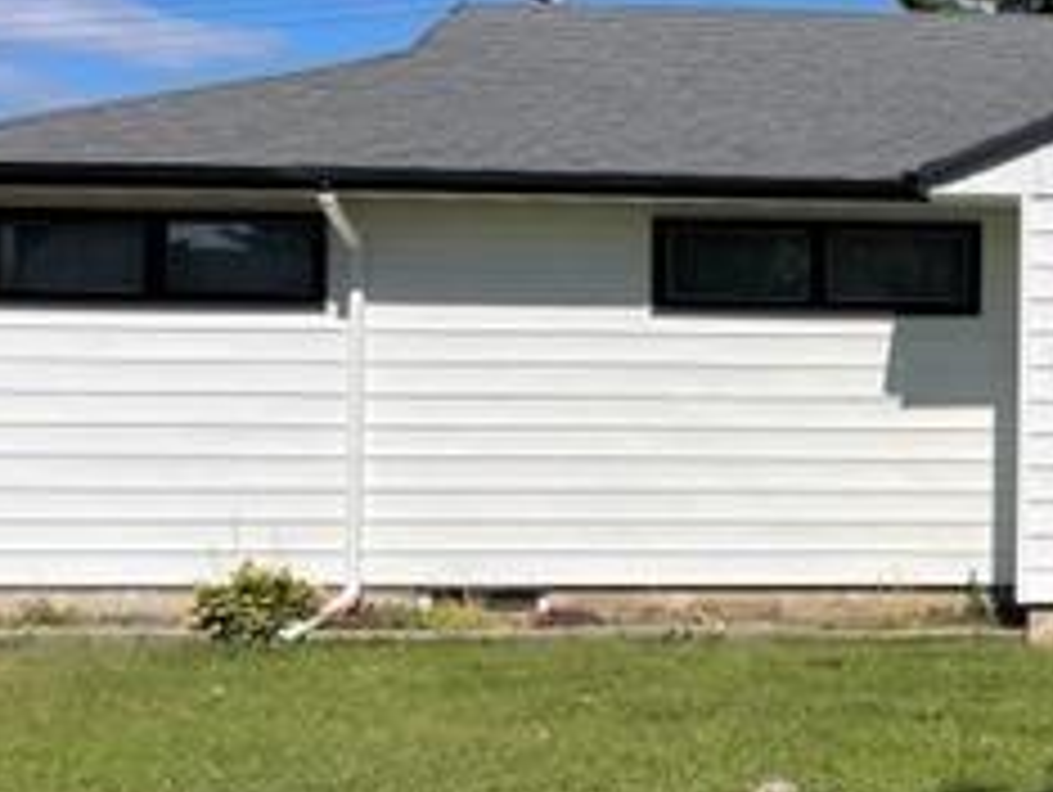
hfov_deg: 25.1
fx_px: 2162
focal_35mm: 71
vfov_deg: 20.8
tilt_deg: +2.6
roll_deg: +0.8
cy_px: 382
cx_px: 1202
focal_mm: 4.2
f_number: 1.6
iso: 32
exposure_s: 1/6135
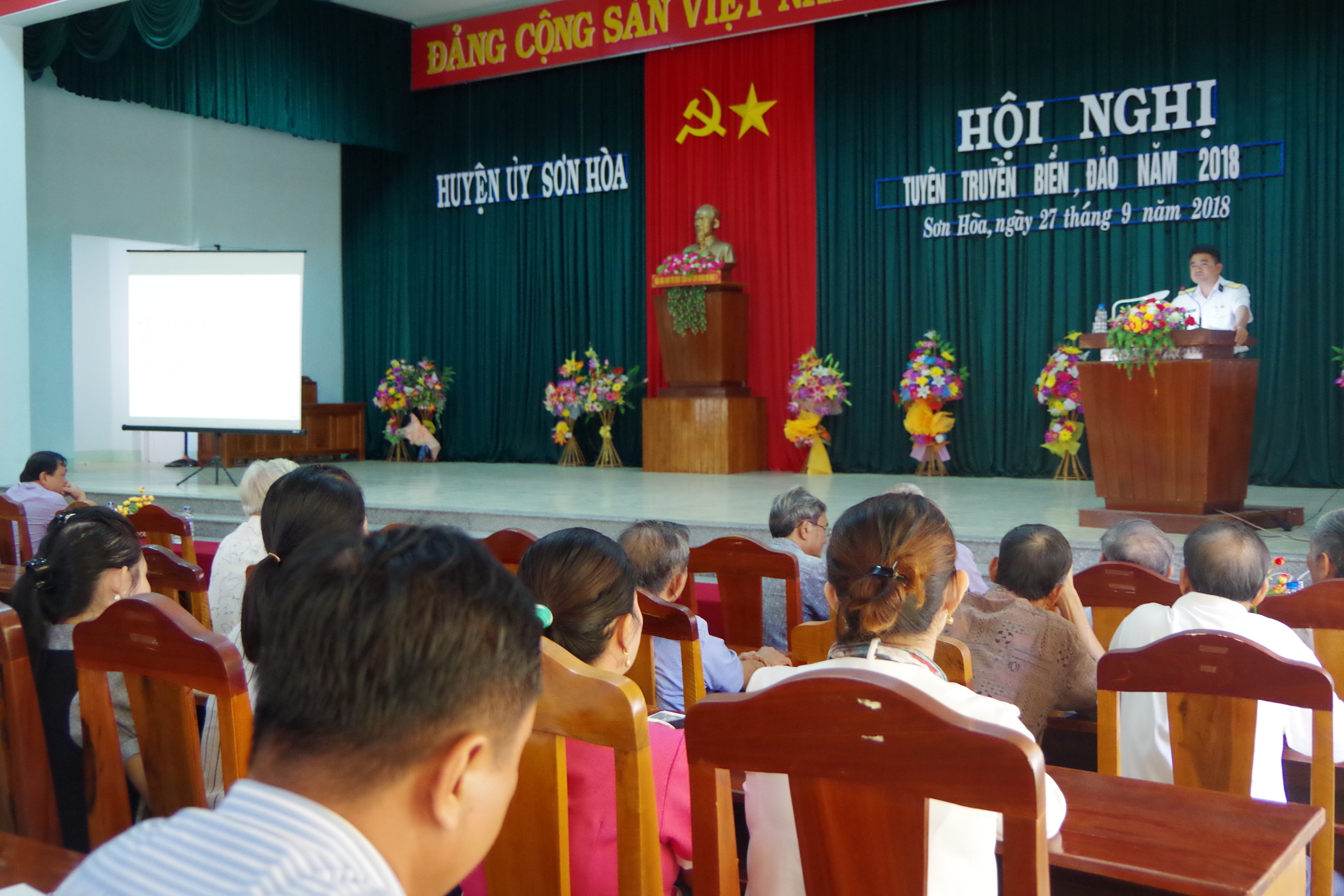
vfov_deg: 36.8
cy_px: 396
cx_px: 695
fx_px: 1344
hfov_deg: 53.1
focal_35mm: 36
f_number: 4
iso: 1600
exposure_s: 1/50
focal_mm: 21
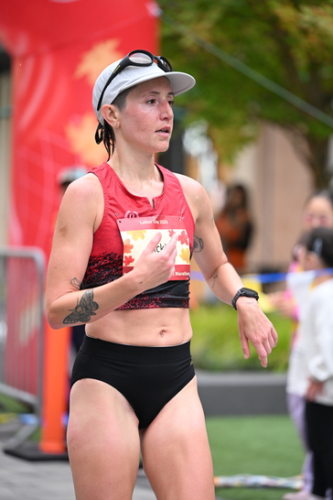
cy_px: 249
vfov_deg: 16.3
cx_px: 166
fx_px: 1748
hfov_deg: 10.9
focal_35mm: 126
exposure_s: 1/1250
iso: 1600
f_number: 2.8
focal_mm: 125
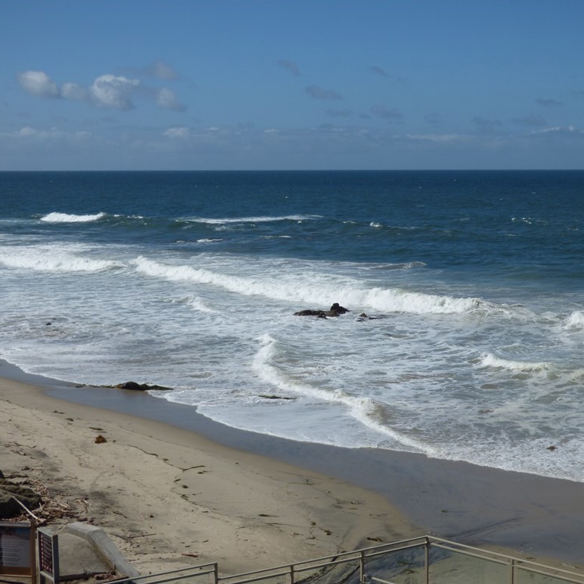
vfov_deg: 30.0
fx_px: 1088
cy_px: 292
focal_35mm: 57
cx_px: 313
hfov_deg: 30.0
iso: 100
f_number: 4.5
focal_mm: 8.68
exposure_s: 1/1600
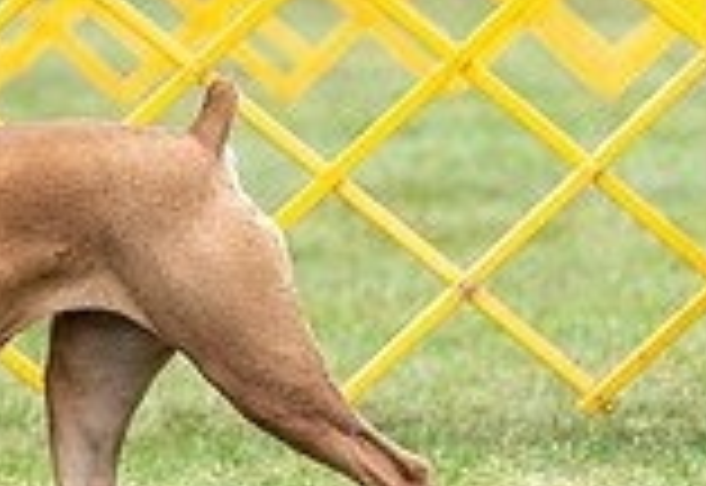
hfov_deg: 2.5
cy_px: -132
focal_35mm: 816
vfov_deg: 1.7
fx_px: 16160
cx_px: -241
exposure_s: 1/1000
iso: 400
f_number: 4.5
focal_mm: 200
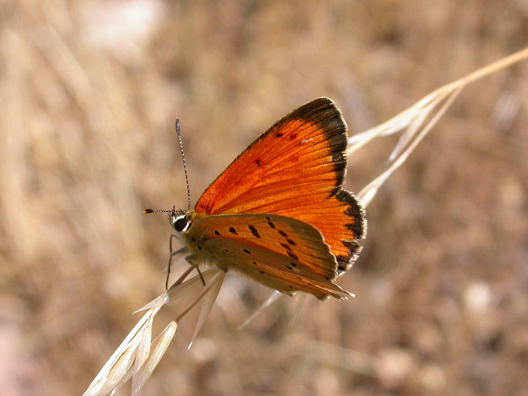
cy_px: 198
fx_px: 1159
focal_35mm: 76
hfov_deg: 25.7
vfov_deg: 19.4
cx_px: 264
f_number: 5.5
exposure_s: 1/491
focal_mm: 15.7
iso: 100
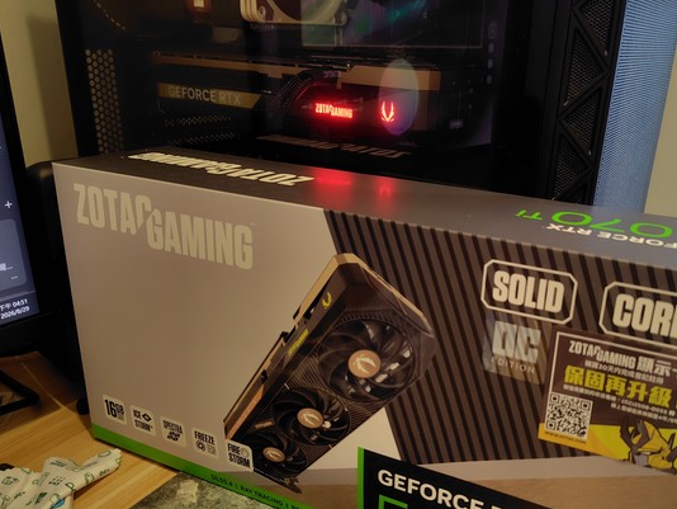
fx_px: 607
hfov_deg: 57.8
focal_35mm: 31
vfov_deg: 45.3
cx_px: 413
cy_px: 301
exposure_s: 1/60
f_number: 1.9
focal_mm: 5.6
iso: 219
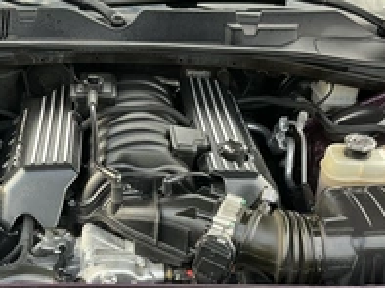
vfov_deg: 24.4
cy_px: 219
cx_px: 133
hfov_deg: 32.5
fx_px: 655
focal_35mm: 59
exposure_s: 1/122
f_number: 1.8
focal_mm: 3
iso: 32
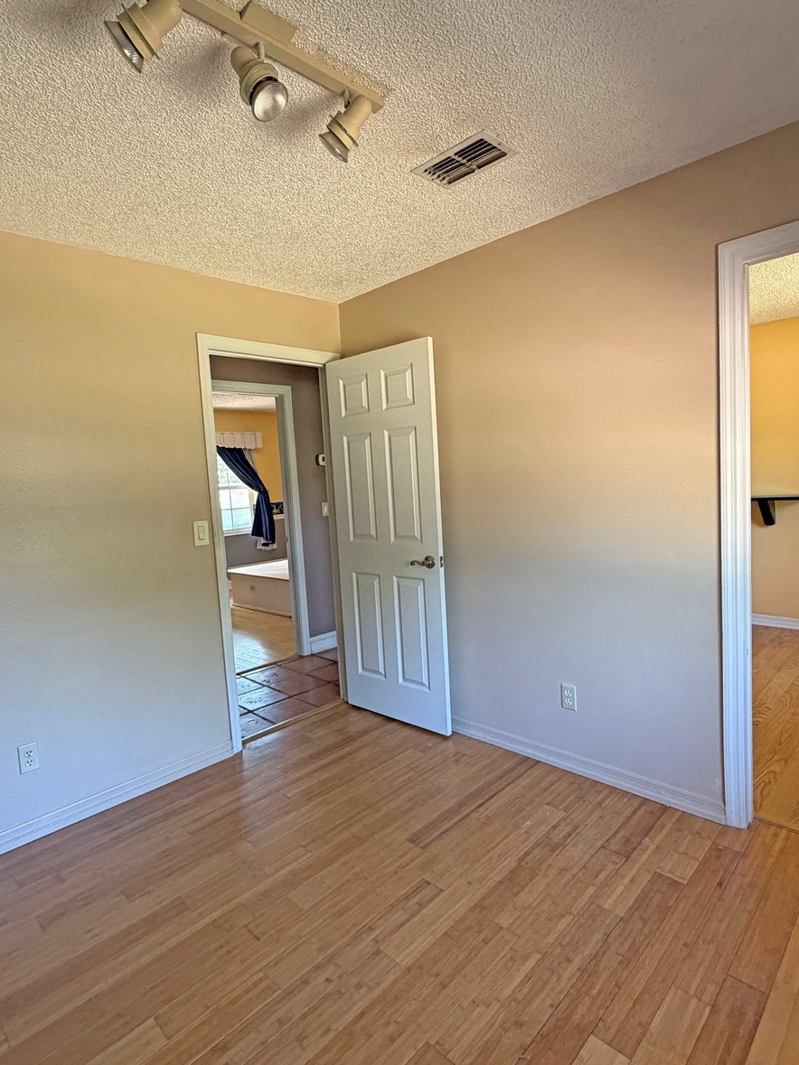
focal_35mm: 19
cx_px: 399
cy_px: 532
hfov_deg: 68.7
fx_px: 585
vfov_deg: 84.7
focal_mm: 2.22
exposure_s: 1/114
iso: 320
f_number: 2.2
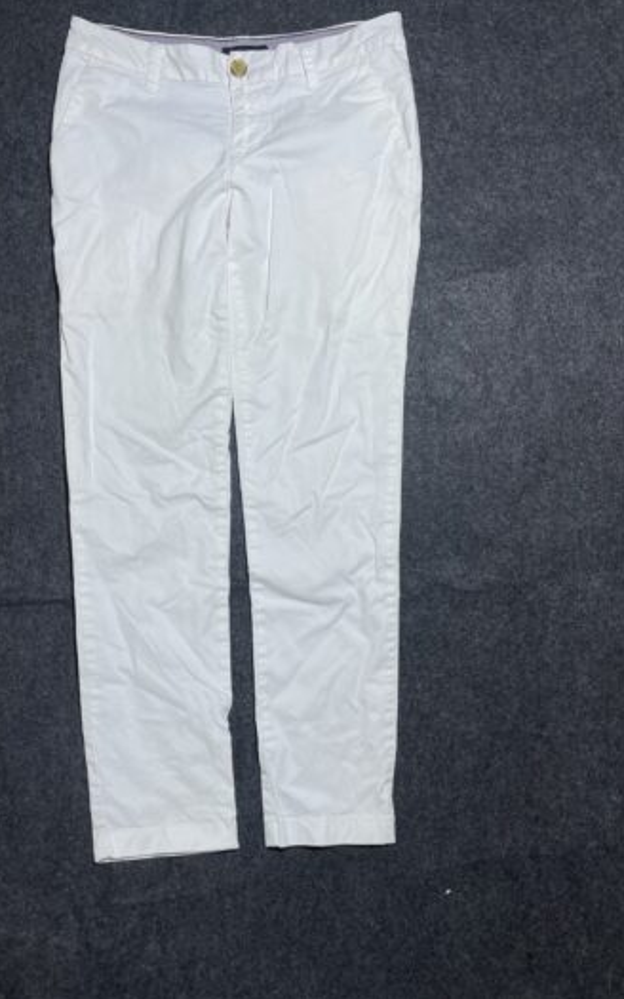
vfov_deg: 66.5
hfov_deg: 44.5
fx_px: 762
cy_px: 498
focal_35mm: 28
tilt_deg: -63.1
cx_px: 282
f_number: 1.6
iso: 32
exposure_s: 1/100
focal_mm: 4.2
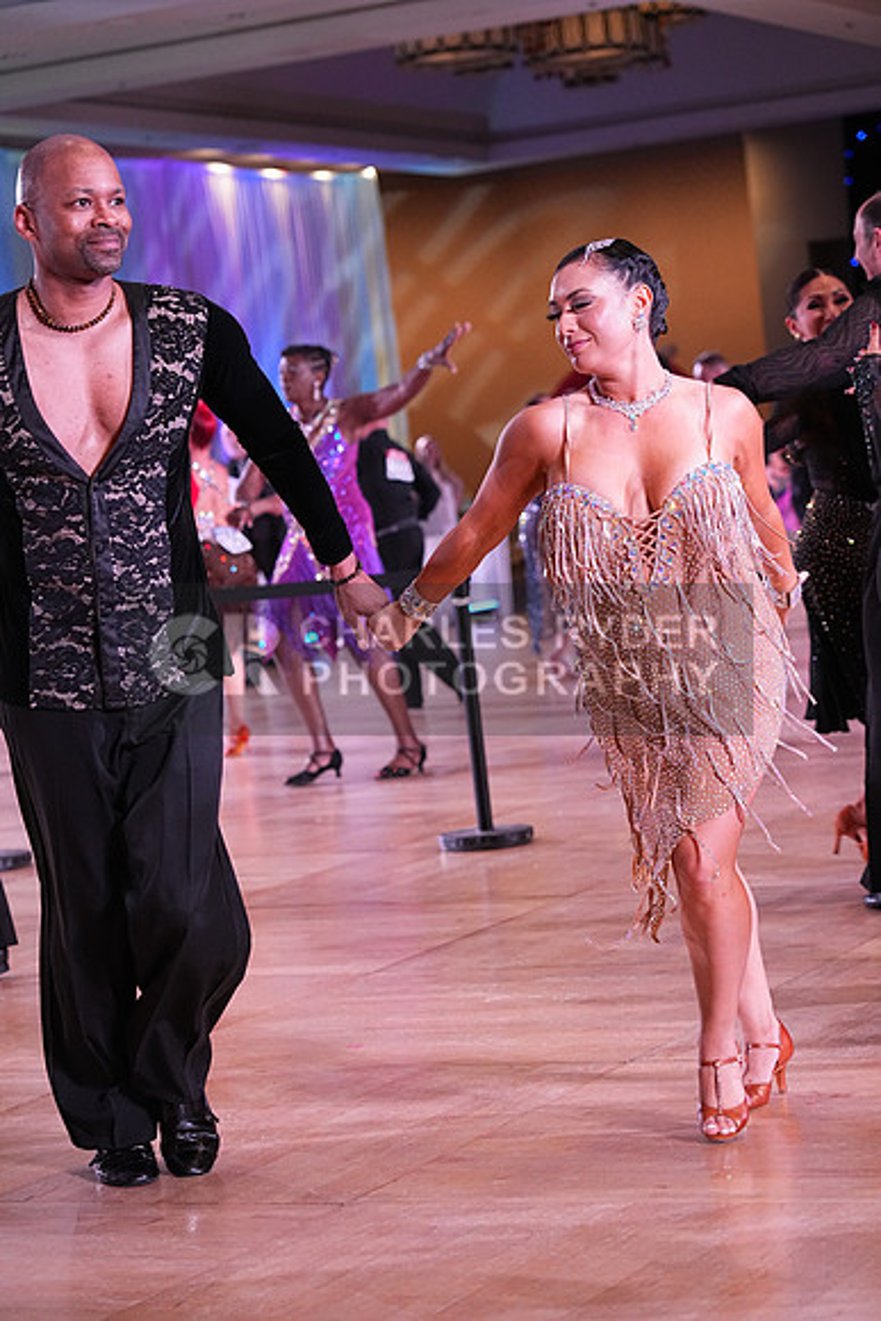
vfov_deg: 23.4
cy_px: 660
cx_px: 440
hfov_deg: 15.7
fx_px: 3191
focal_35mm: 87
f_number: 4.5
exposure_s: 1/400
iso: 3200
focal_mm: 87
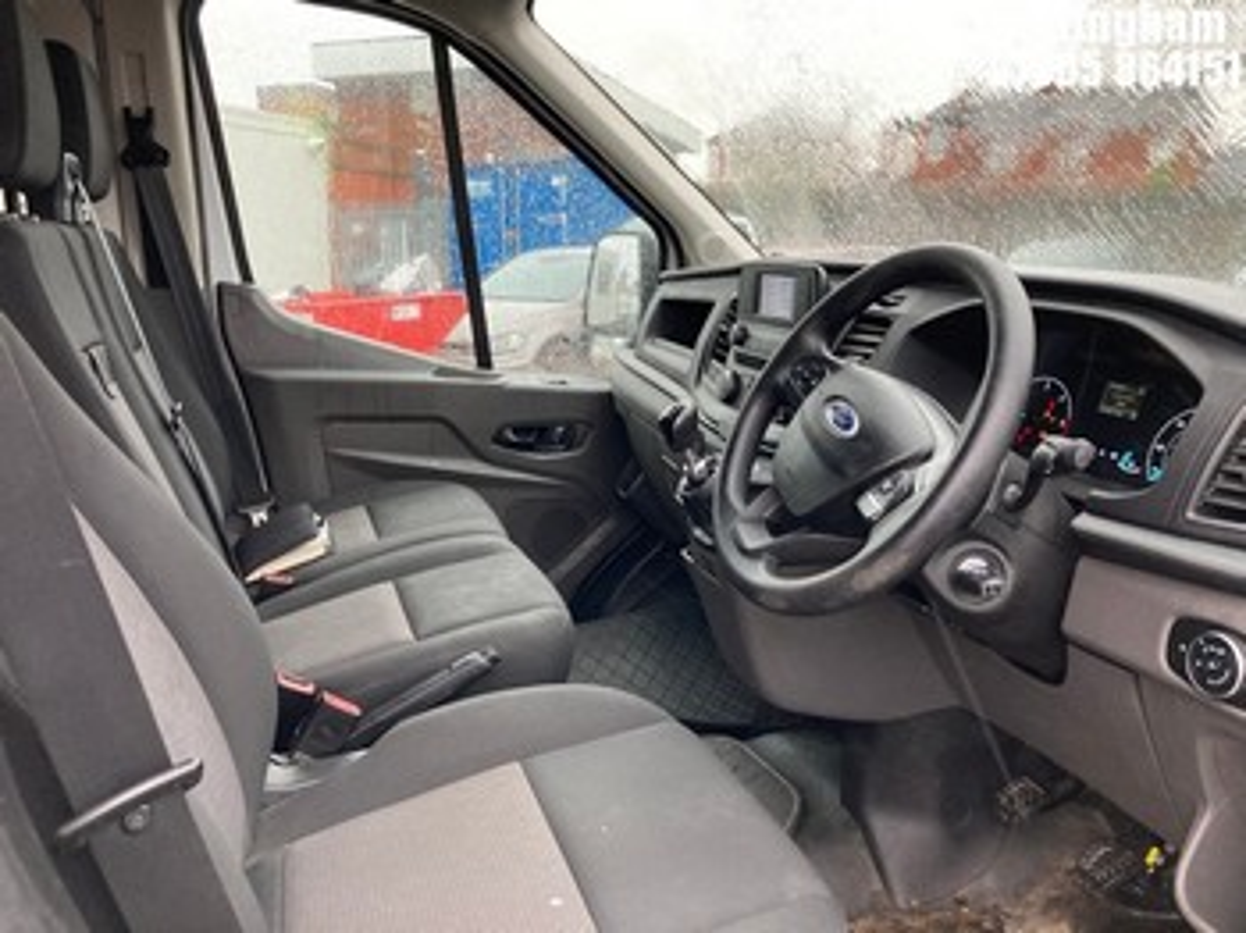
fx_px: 1007
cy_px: 466
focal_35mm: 28
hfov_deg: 63.5
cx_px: 623
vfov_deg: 49.7
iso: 80
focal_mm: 3.99
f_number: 1.8
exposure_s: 1/87
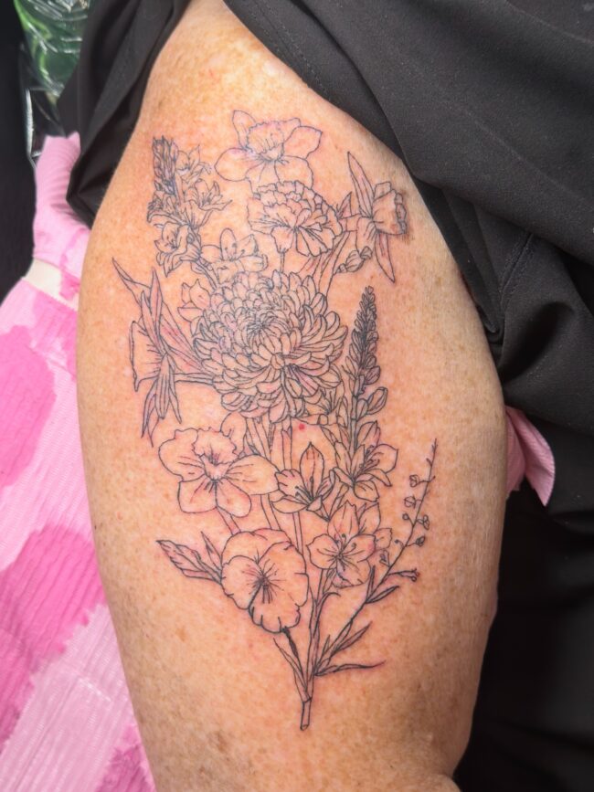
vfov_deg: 52.6
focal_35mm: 35
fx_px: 801
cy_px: 396
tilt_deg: -68.0
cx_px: 297
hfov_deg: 40.7
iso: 50
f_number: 1.78
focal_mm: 6.76
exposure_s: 1/185
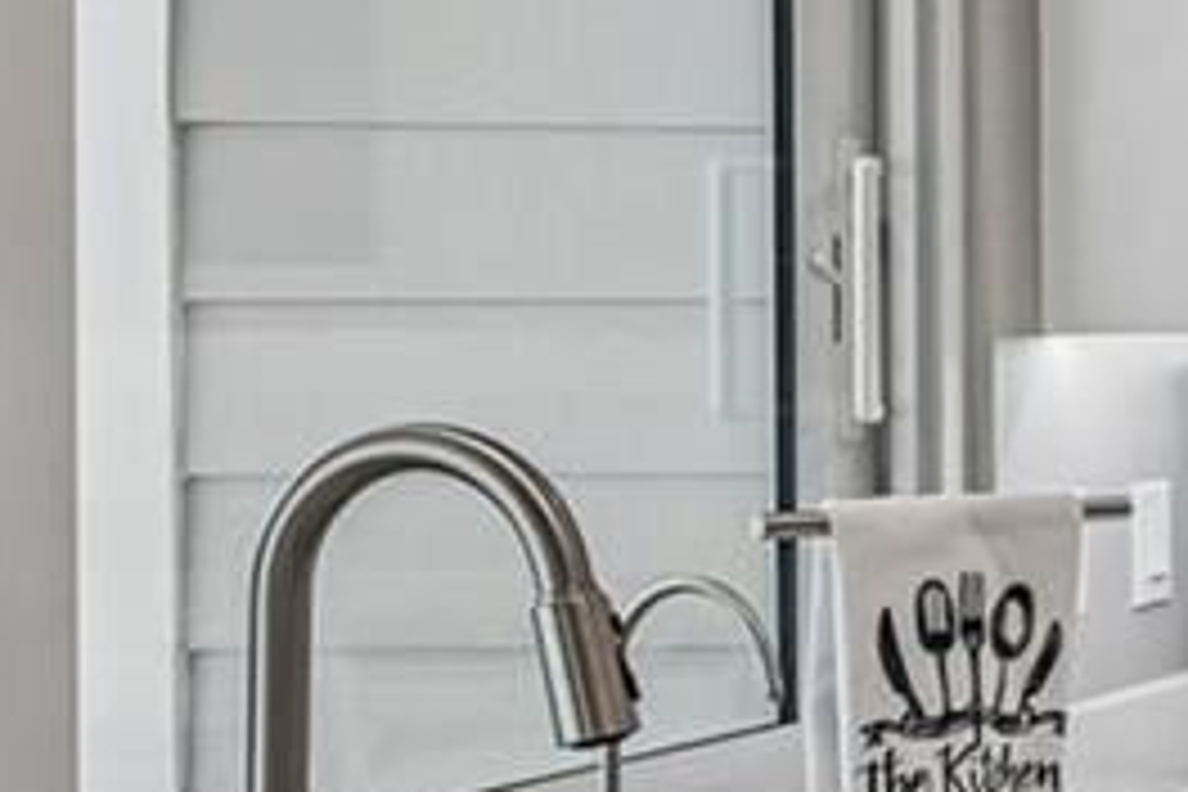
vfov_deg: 16.1
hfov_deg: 15.9
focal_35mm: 85
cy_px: 306
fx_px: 2805
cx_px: 2637
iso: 400
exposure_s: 1/60
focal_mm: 14
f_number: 8
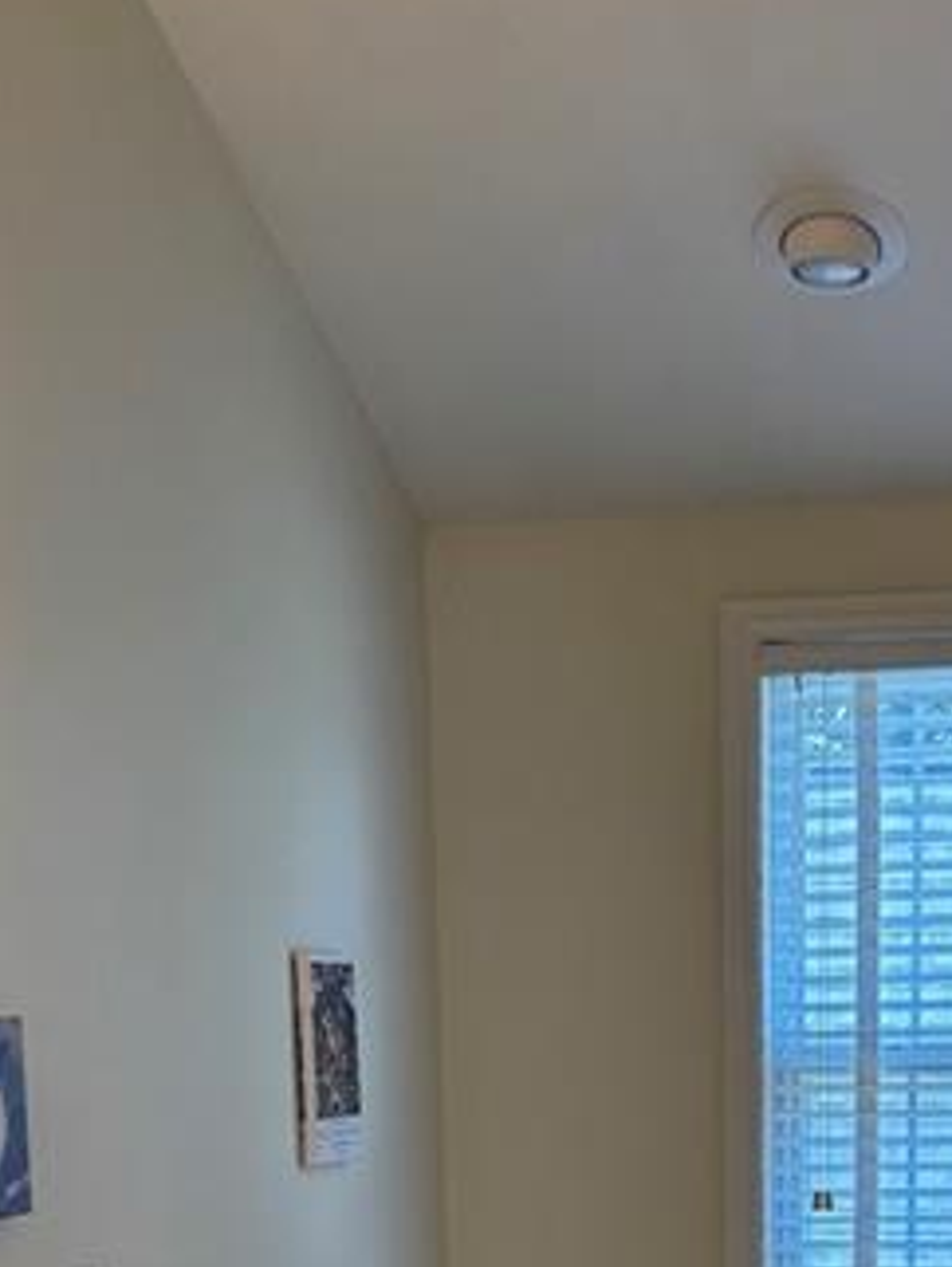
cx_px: 751
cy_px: 1401
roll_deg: +0.2
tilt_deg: -8.4
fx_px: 2270
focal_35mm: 62
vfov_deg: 28.3
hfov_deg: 23.4
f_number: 1.6
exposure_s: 1/120
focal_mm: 5.96
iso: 80
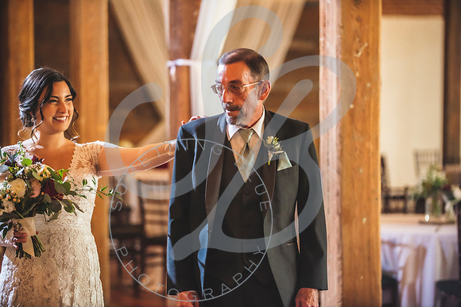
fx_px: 1665
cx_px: 230
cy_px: 154
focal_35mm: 130
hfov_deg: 15.8
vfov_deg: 10.6
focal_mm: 130
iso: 2000
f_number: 2.8
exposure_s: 1/200
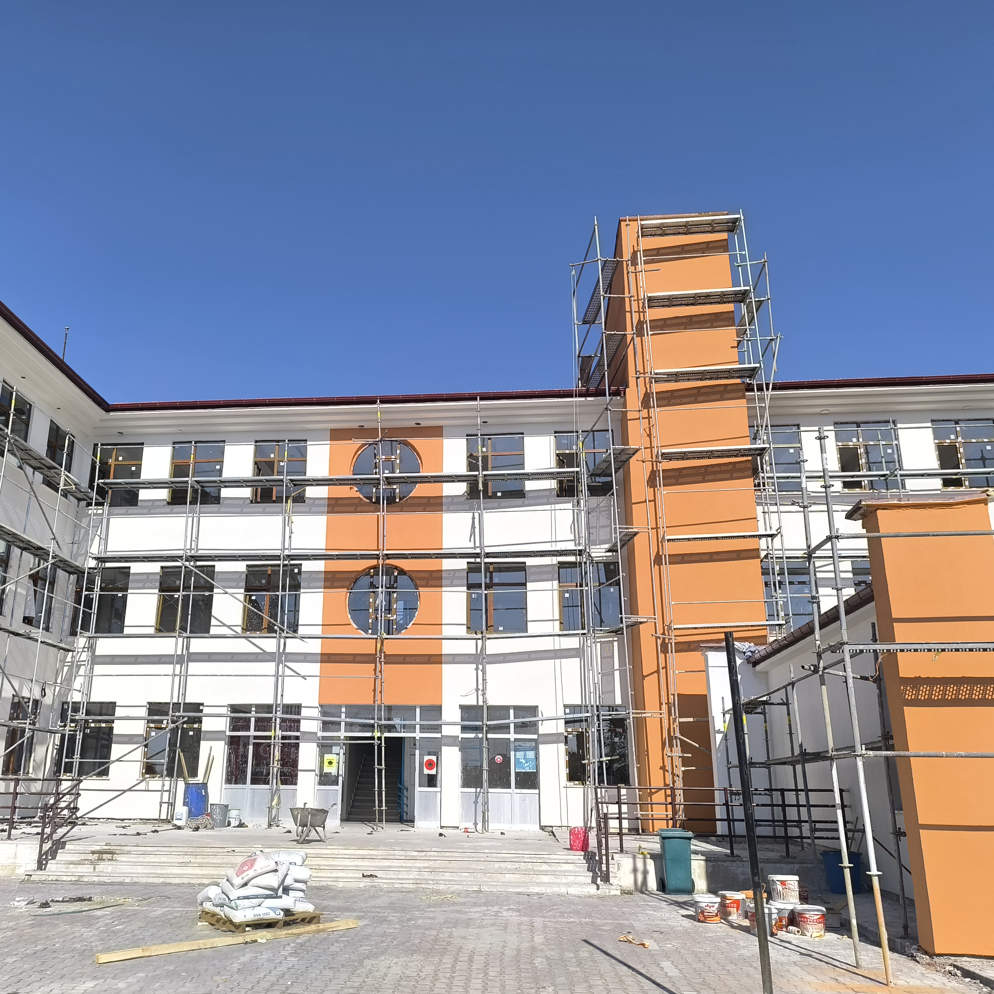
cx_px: 398
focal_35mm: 28
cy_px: 509
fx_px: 910
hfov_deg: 56.9
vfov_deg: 57.3
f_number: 1.65
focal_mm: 6.14
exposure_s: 1/1626
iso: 50
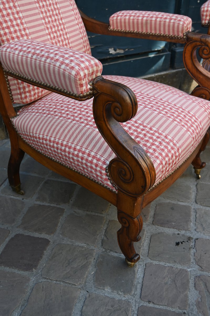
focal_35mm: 37
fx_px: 322
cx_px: 105
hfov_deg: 36.2
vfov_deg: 52.2
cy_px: 158
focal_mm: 24.5
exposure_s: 1/250
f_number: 4.5
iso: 200
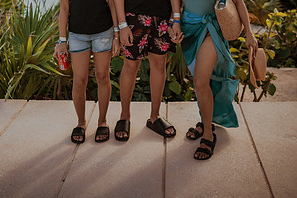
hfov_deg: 37.5
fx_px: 437
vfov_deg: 24.0
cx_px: 148
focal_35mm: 53
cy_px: -15
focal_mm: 35
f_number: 1.8
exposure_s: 1/5000
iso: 100
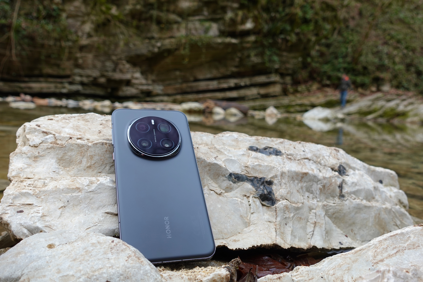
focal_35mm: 33
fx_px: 388
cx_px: 212
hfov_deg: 57.2
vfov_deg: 40.0
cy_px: 141
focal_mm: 12.65
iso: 160
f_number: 4
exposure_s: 1/125
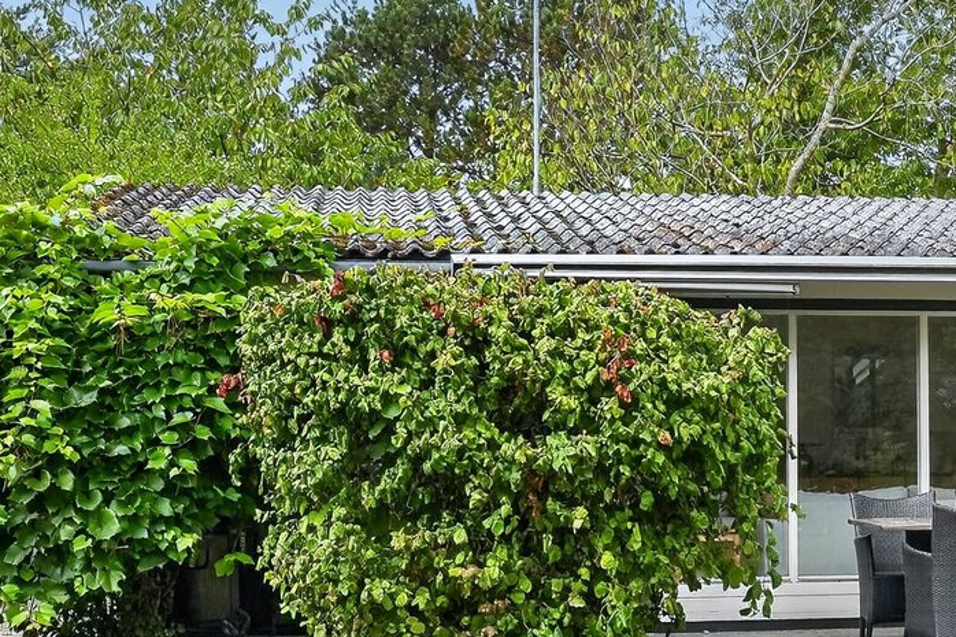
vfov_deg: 17.7
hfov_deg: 25.7
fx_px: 2044
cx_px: 801
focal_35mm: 77
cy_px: 370
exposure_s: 1/100
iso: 400
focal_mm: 21
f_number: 8
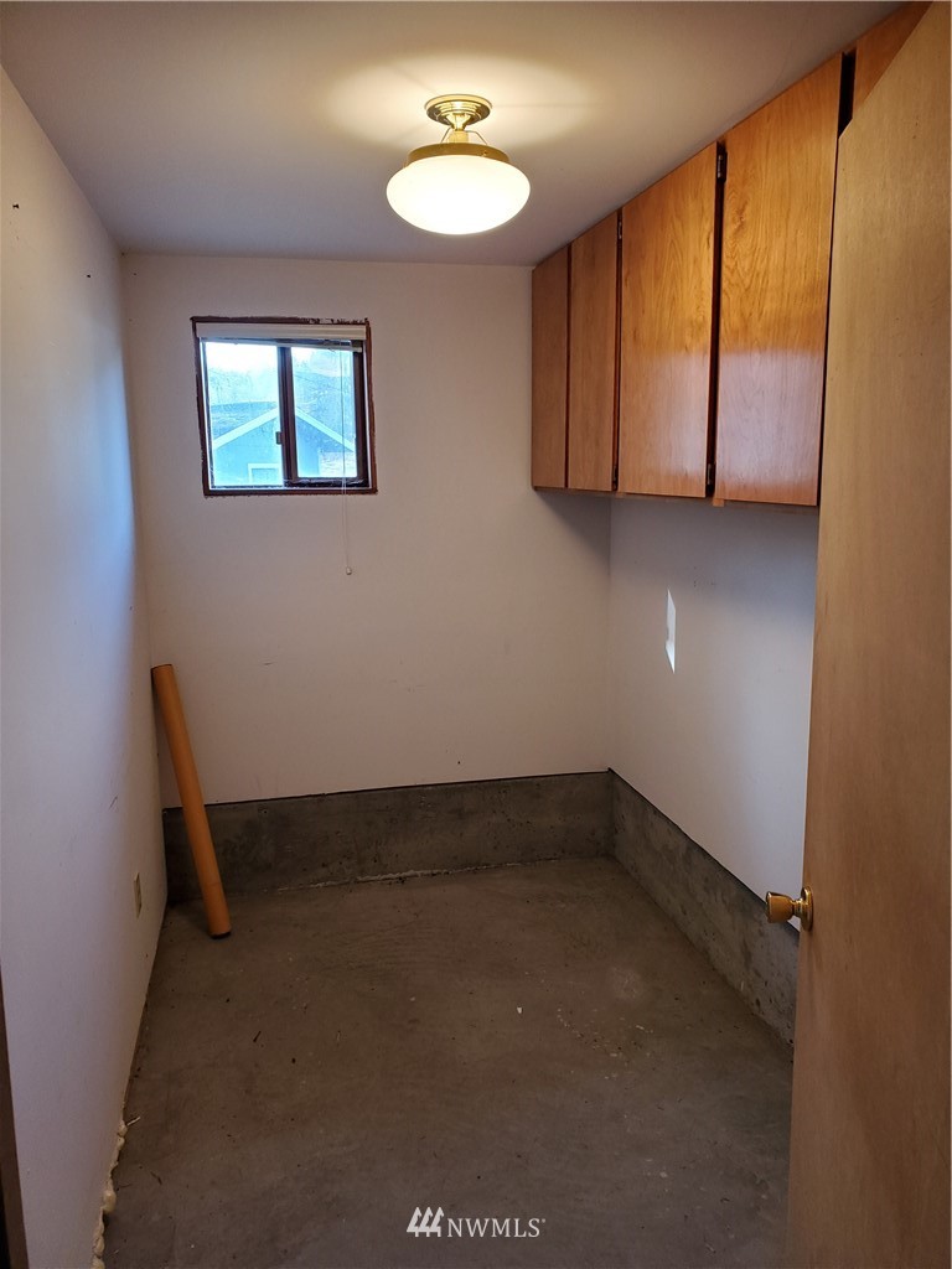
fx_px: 953
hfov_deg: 53.1
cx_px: 476
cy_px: 634
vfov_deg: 67.3
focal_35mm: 26
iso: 200
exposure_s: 1/59
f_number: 2.4
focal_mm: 4.3
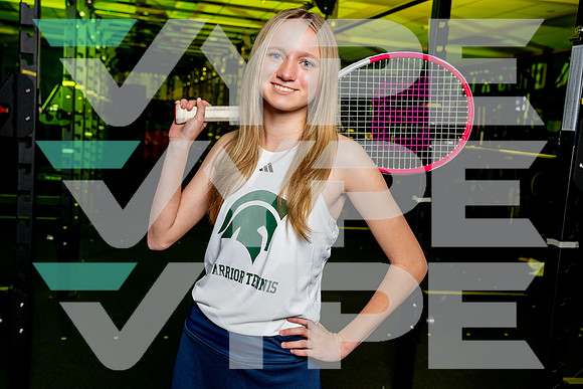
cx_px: 292
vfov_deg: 33.5
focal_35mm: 40
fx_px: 647
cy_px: 194
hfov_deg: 48.5
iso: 800
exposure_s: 1/250
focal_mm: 38
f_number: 5.6
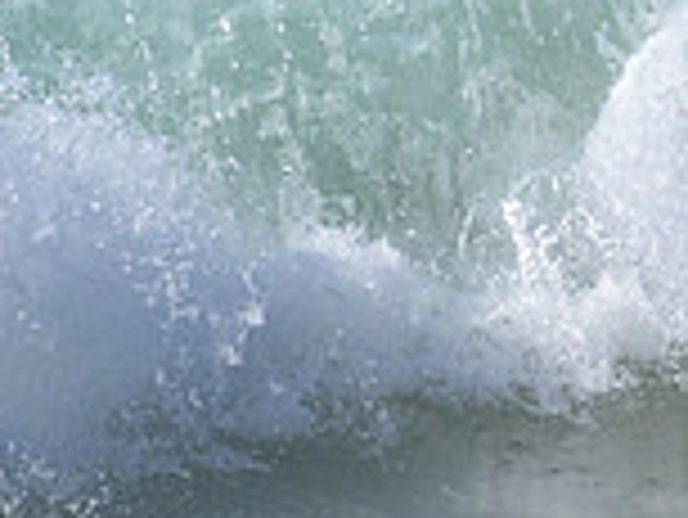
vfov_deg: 0.5
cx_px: 1142
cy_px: -169
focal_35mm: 2922
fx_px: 58121
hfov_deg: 0.7
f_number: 11
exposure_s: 1/2000
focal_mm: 800
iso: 1250
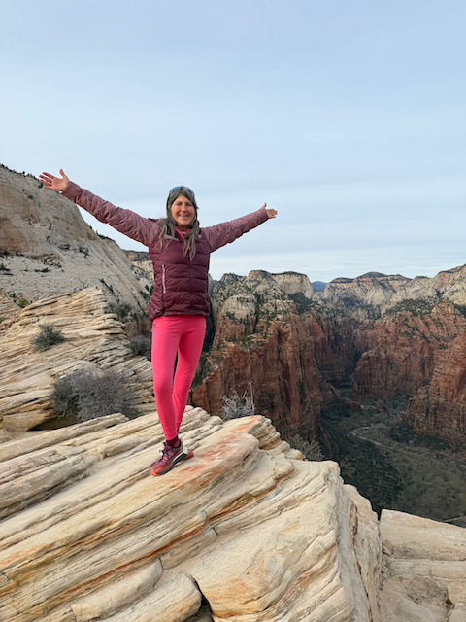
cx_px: 233
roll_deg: +0.0
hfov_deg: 56.8
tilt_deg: -2.0
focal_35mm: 24
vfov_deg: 71.6
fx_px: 431
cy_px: 311
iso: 80
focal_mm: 6.76
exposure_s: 1/2445
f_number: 1.78
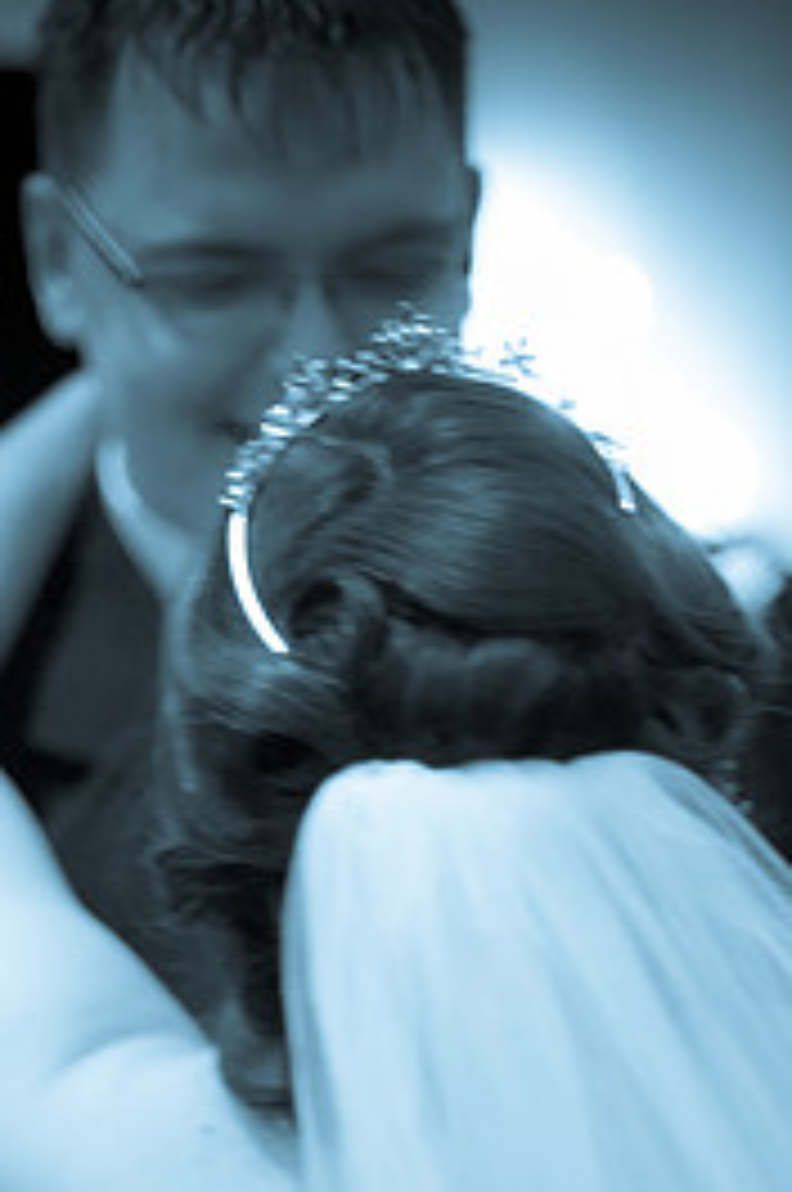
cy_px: 999
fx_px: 2812
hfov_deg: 16.0
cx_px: 385
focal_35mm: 85
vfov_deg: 23.5
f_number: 1.4
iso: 3200
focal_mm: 50
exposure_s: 1/60
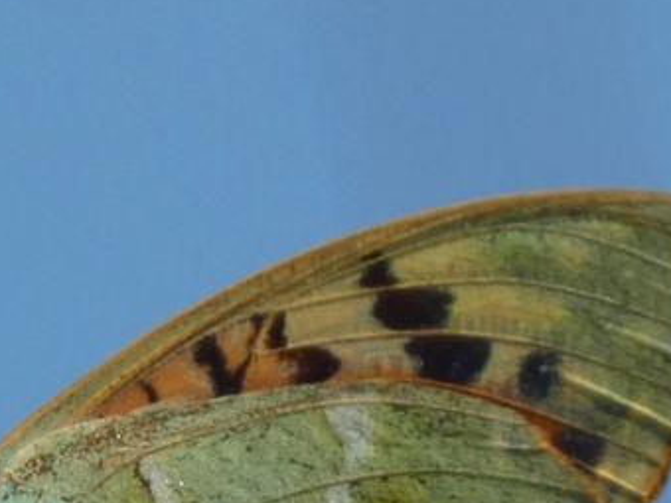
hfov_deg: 1.4
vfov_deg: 1.1
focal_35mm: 1376
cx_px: 173
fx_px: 26673
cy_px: 586
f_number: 5.6
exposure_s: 1/320
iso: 80
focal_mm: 98.3
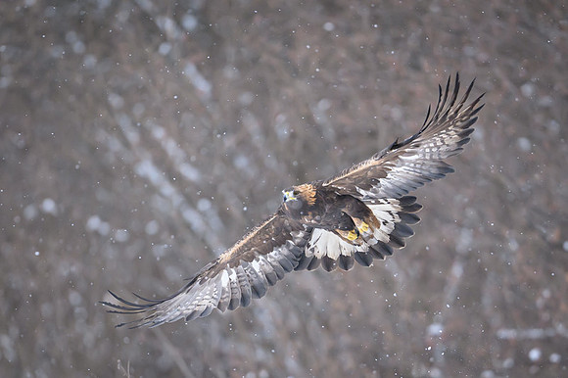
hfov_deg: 2.8
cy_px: 316
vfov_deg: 1.9
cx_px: 381
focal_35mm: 735
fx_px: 11589
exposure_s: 1/2000
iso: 2000
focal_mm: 400
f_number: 2.8
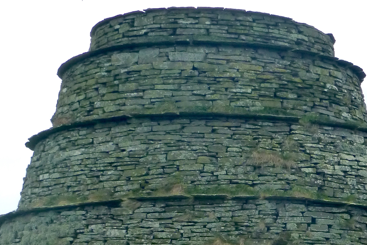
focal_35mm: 130
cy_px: 234
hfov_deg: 15.7
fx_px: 1325
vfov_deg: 10.5
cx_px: 245
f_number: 4.2
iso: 160
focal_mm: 8.5
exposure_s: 1/1000
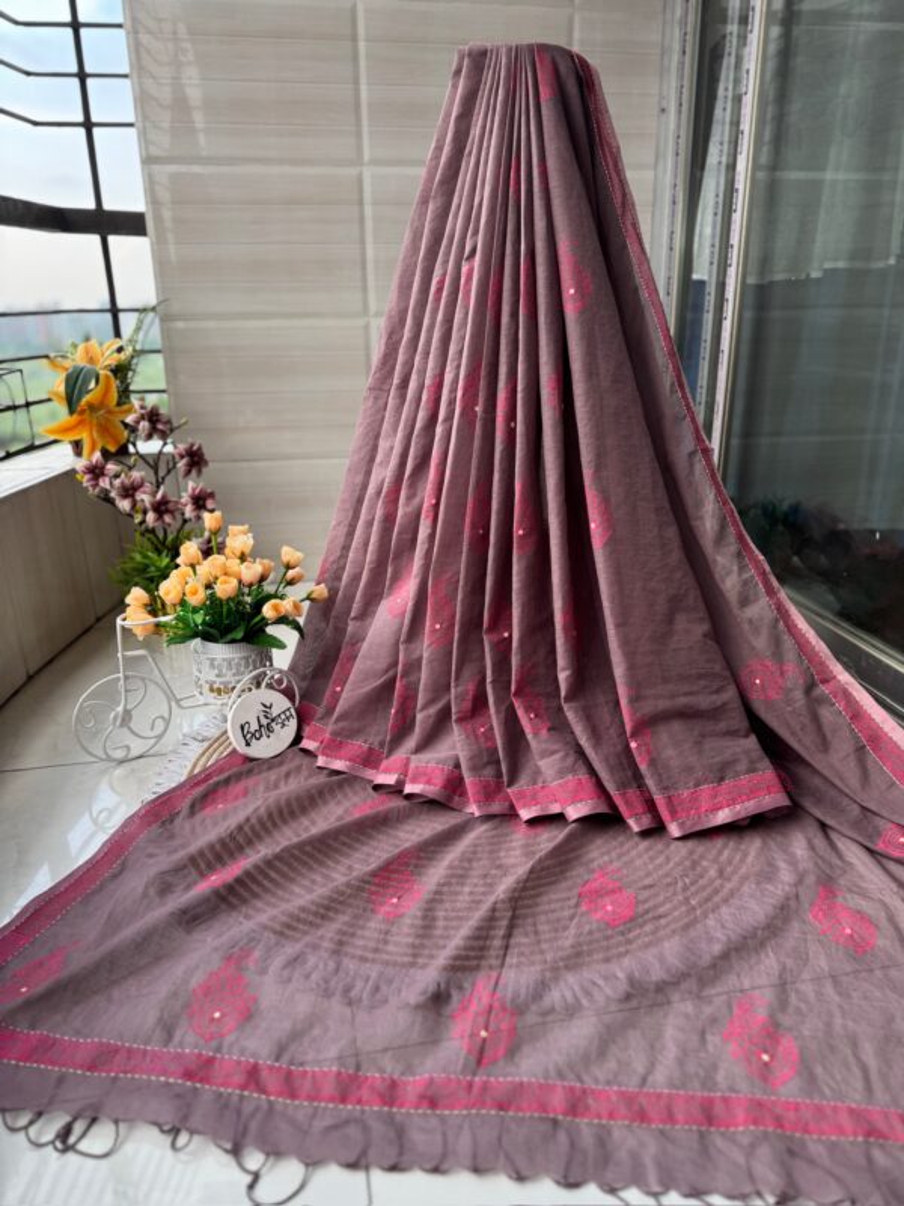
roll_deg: +0.8
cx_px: 452
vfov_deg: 71.6
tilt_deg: -18.2
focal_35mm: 24
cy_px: 603
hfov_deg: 56.8
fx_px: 836
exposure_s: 1/121
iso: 64
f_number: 1.78
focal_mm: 6.76
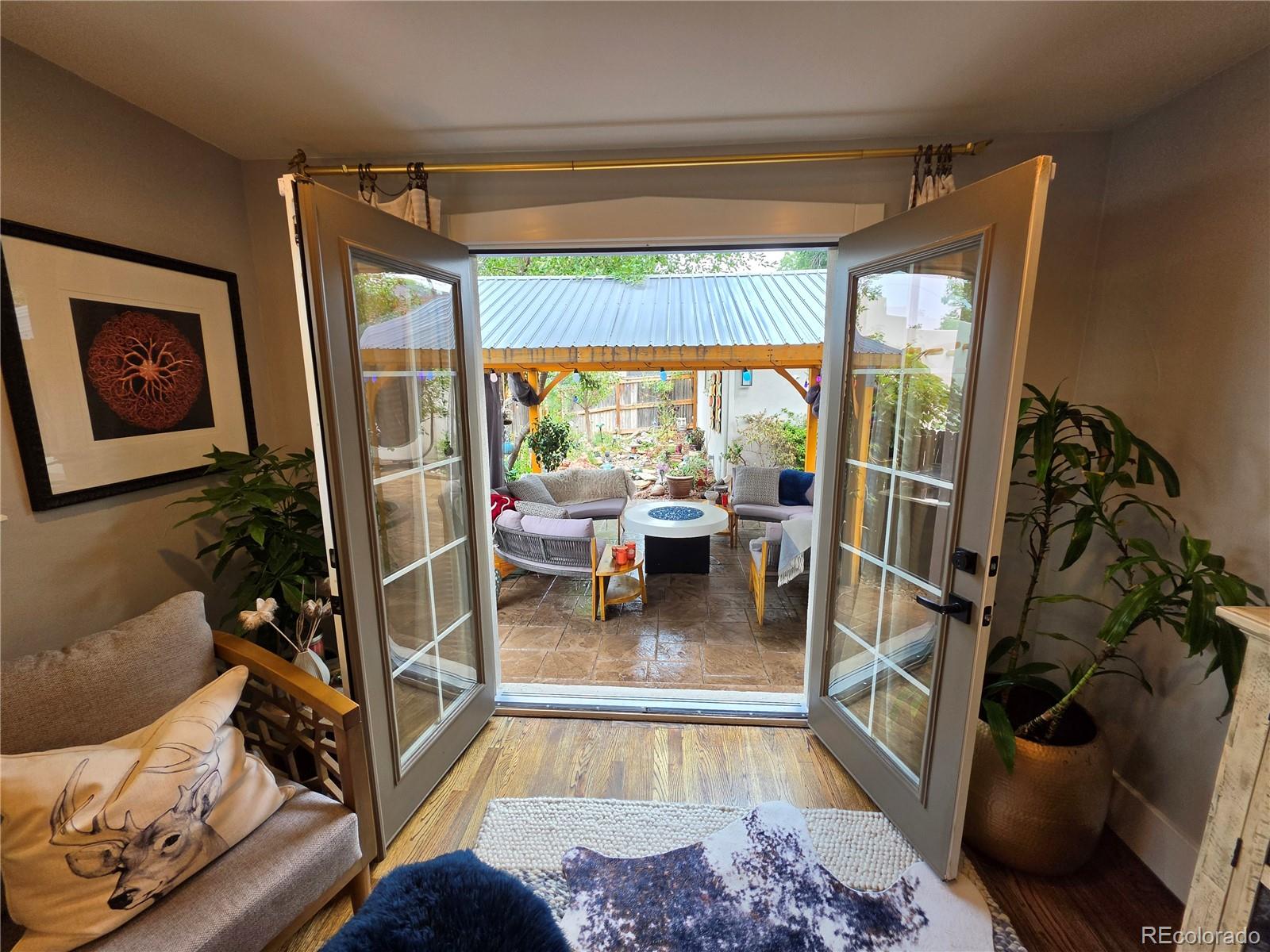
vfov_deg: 89.9
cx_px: 635
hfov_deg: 106.2
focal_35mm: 13
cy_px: 476
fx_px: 477
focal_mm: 2.2
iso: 40
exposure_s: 1/120
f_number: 1.9
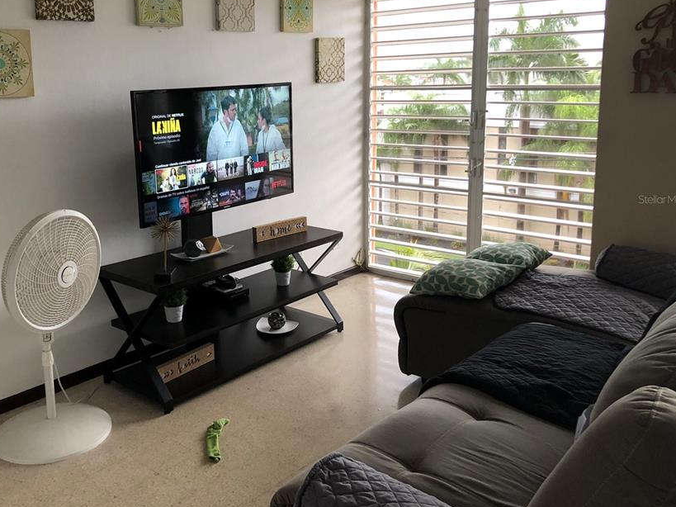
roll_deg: +1.4
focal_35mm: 35
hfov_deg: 52.2
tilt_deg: -9.2
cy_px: 199
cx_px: 266
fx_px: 683
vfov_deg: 40.5
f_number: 1.8
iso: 40
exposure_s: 1/17
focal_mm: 4
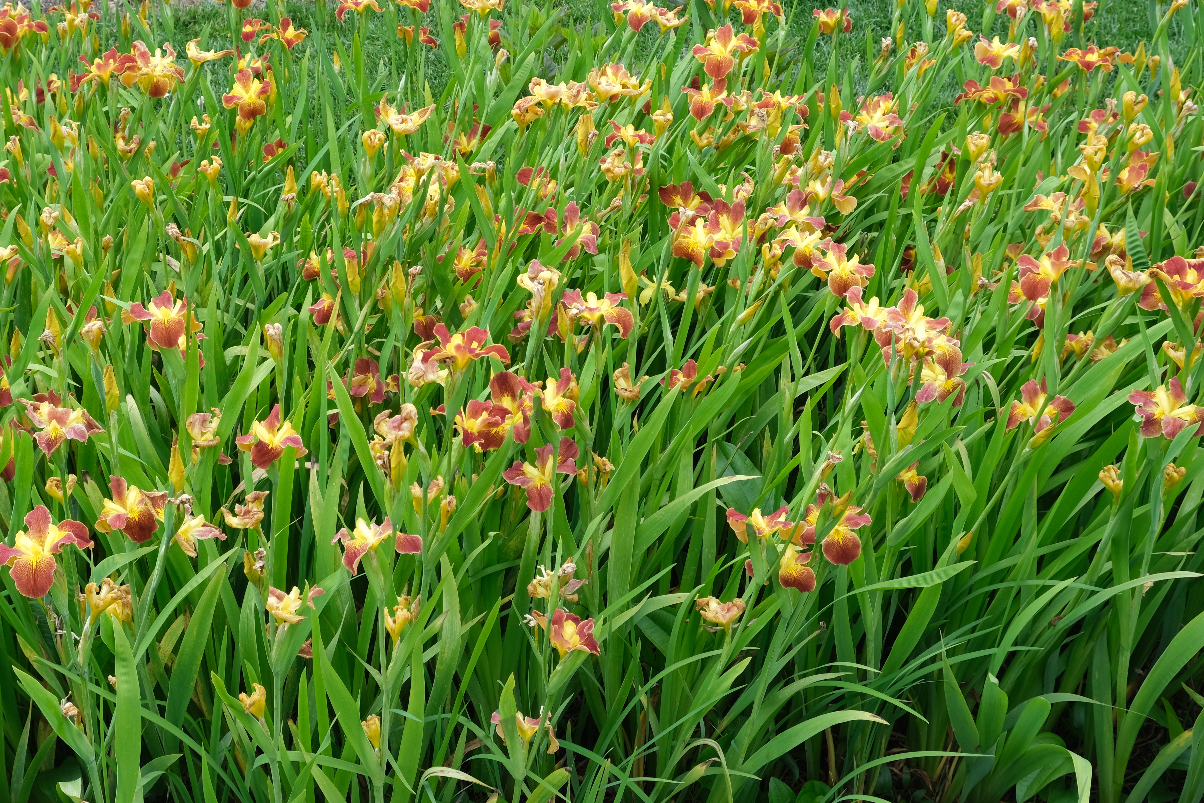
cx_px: 494
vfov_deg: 28.6
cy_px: 313
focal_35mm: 47
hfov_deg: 41.8
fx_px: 1572
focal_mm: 24.3
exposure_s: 1/34
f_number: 8
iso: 160
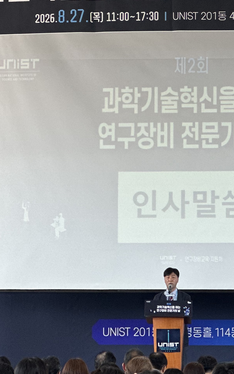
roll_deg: -0.7
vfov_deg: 12.2
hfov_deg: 7.7
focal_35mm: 171
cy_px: 105
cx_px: 167
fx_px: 1745
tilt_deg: +8.0
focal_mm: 9
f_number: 2.8
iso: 125
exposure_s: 1/120
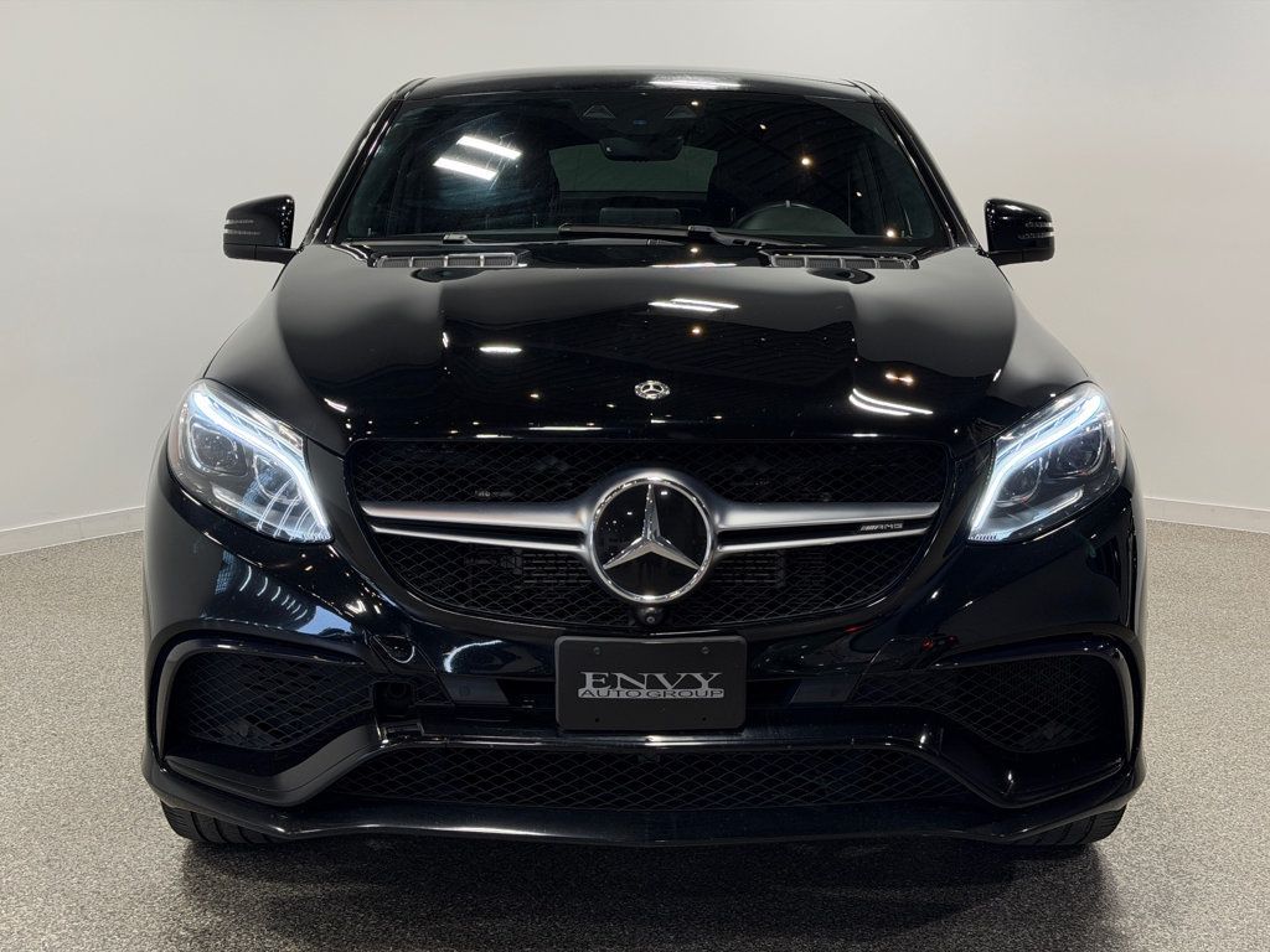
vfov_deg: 30.3
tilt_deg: -9.4
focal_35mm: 48
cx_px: 635
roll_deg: -0.5
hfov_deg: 39.7
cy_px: 476
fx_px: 1761
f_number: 1.78
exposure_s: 1/276
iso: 64
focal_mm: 6.76
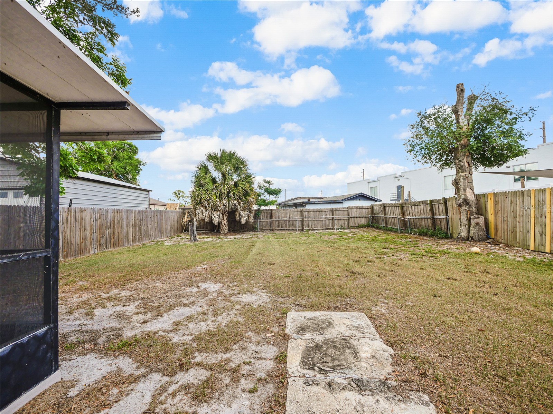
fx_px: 224
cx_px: 276
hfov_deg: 102.1
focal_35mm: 14
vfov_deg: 85.7
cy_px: 207
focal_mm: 7
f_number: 8
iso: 200
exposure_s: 1/500
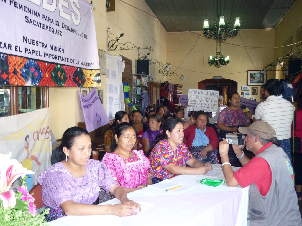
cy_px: 113
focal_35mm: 33
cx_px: 151
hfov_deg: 55.4
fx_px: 288
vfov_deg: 42.9
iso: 320
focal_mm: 5.5
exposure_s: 1/30
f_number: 2.8
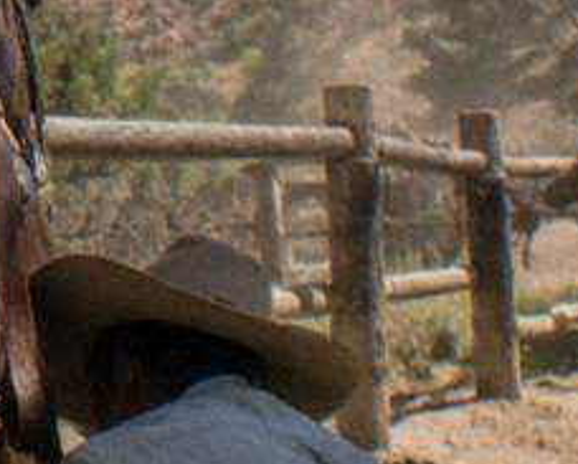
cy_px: 233
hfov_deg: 9.9
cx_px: -104
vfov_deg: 8.0
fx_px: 3306
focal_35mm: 193
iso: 200
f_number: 11
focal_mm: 47
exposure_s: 1/80
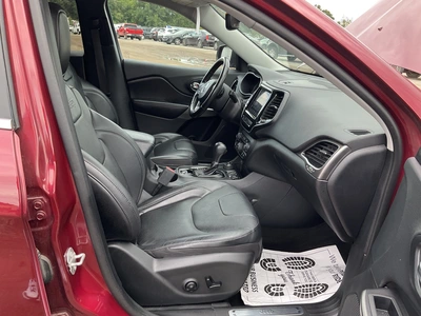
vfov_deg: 48.2
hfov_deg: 61.7
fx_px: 353
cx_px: 210
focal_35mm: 29
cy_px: 158
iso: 25
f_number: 1.8
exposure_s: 1/122
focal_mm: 3
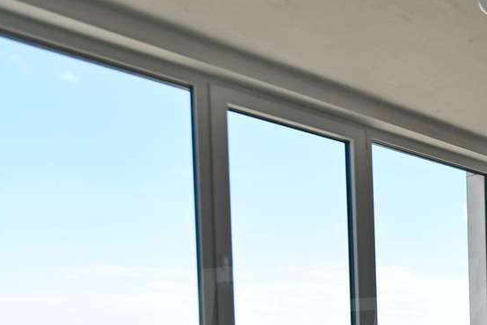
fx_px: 555
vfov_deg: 28.6
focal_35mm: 41
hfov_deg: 34.3
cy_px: 383
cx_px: 627
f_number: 5.6
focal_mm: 10
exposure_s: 1/125
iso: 100
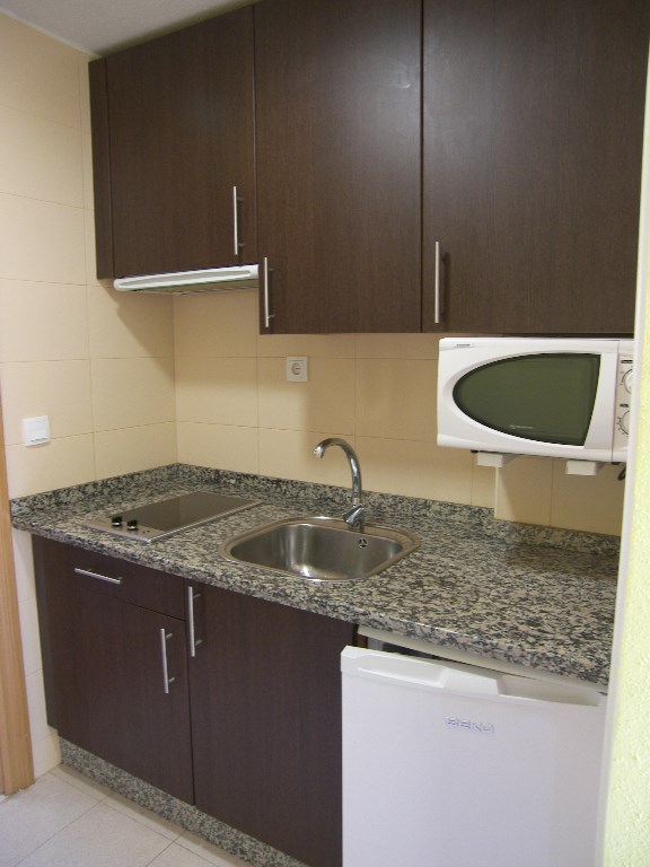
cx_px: 325
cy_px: 434
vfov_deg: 67.3
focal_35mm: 26
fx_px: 651
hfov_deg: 53.1
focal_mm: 5.4
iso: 100
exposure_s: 1/20
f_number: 2.8
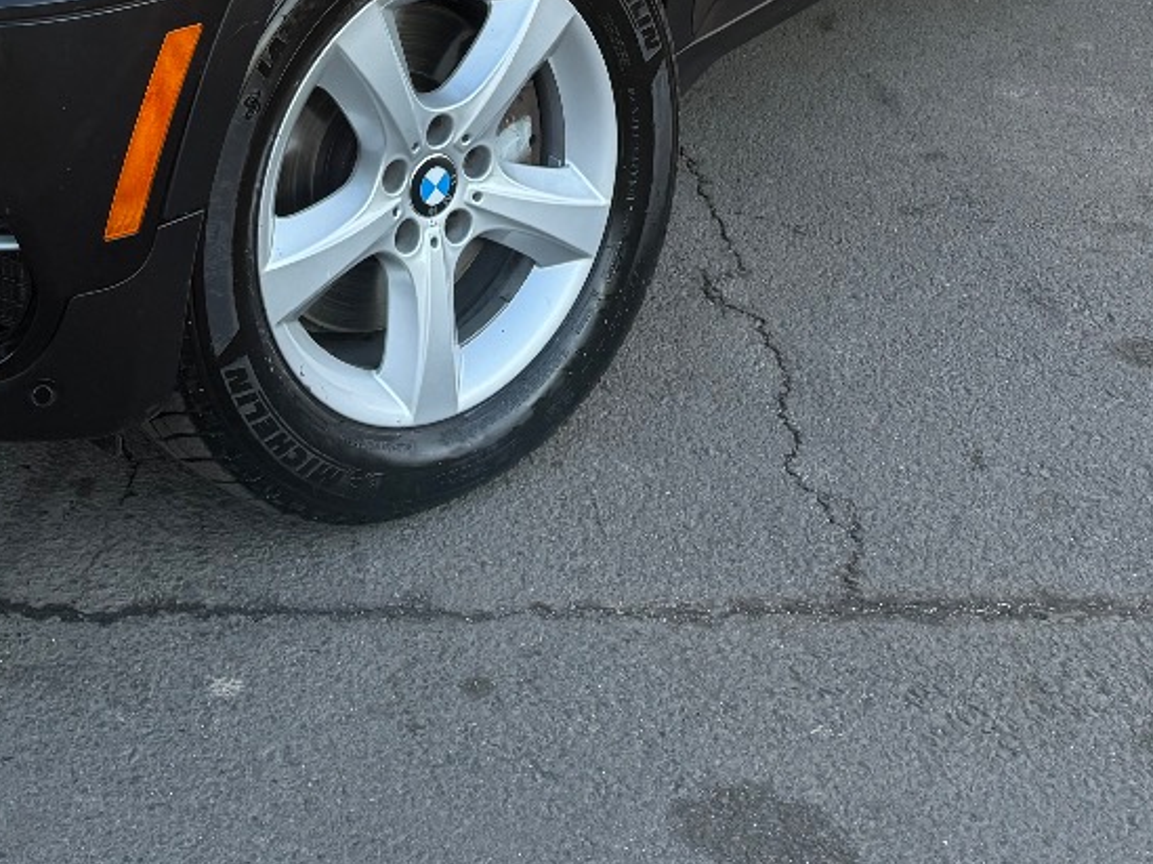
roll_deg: -0.2
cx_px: 309
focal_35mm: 63
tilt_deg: -8.1
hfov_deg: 30.3
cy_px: -250
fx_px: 2097
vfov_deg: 21.2
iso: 80
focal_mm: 6.76
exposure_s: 1/294
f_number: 1.78
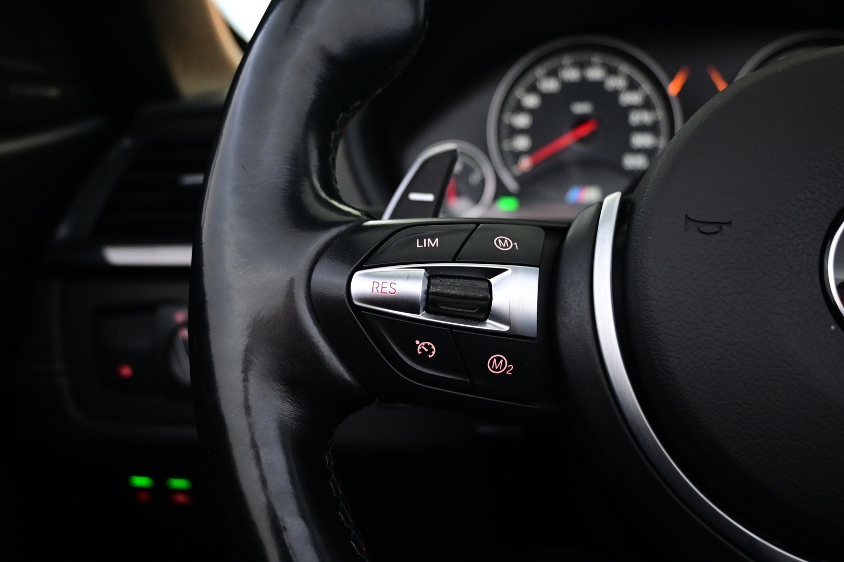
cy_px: 281
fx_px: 774
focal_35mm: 33
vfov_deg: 40.0
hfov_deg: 57.2
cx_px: 422
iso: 1800
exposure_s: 1/40
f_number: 4
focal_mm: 22
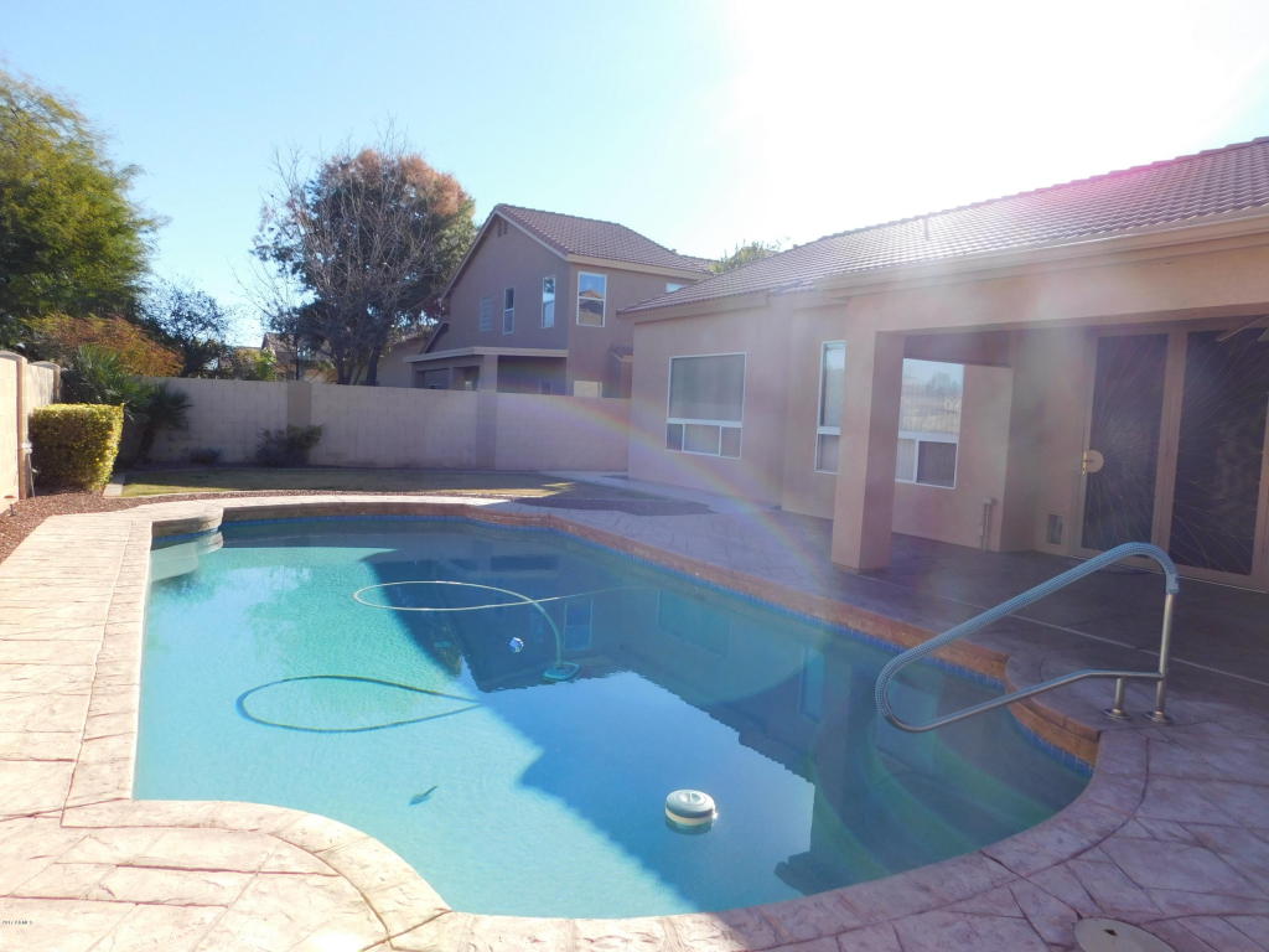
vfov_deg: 58.9
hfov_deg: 73.9
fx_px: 843
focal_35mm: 23
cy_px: 476
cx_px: 634
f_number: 3
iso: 125
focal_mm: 4
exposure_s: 1/800
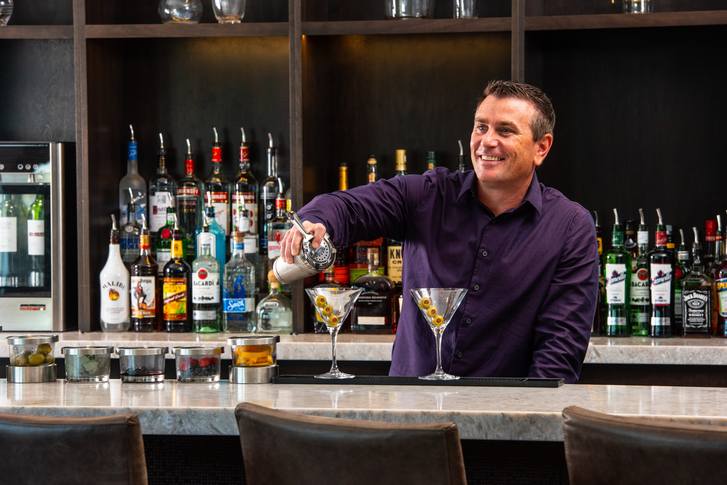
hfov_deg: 15.2
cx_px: 364
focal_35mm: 135
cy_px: 242
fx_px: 2727
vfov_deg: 10.2
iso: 560
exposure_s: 1/60
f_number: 9.5
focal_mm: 135
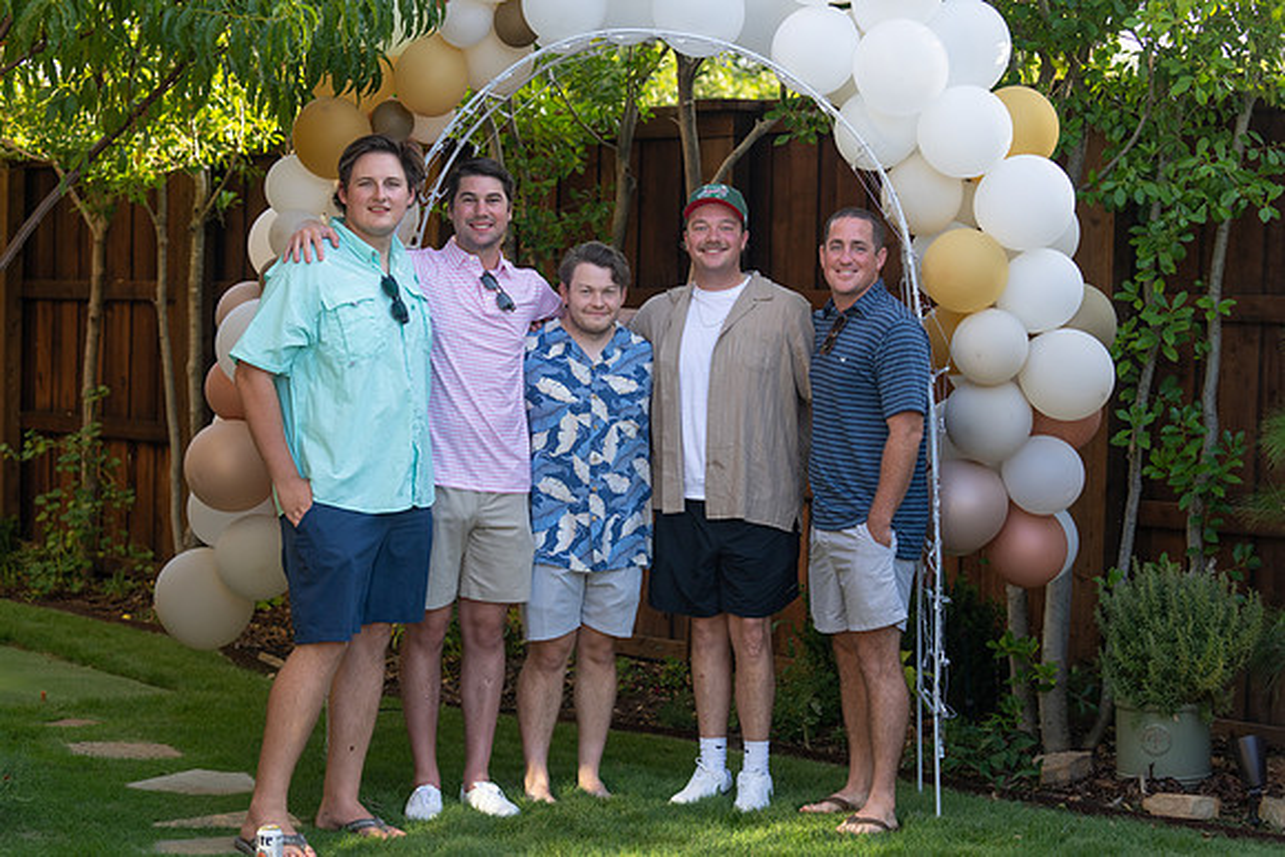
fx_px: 2499
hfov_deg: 28.8
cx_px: 642
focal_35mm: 70
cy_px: 428
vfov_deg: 19.5
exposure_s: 1/320
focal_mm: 70
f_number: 3.5
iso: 200
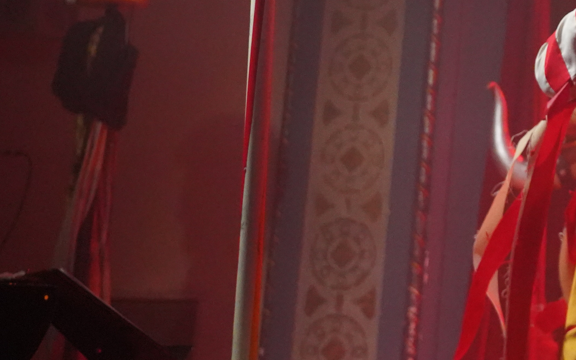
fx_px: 1774
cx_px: 759
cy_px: -61
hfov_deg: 17.3
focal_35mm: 113
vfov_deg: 11.4
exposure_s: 1/160
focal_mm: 39
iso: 10000
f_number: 4
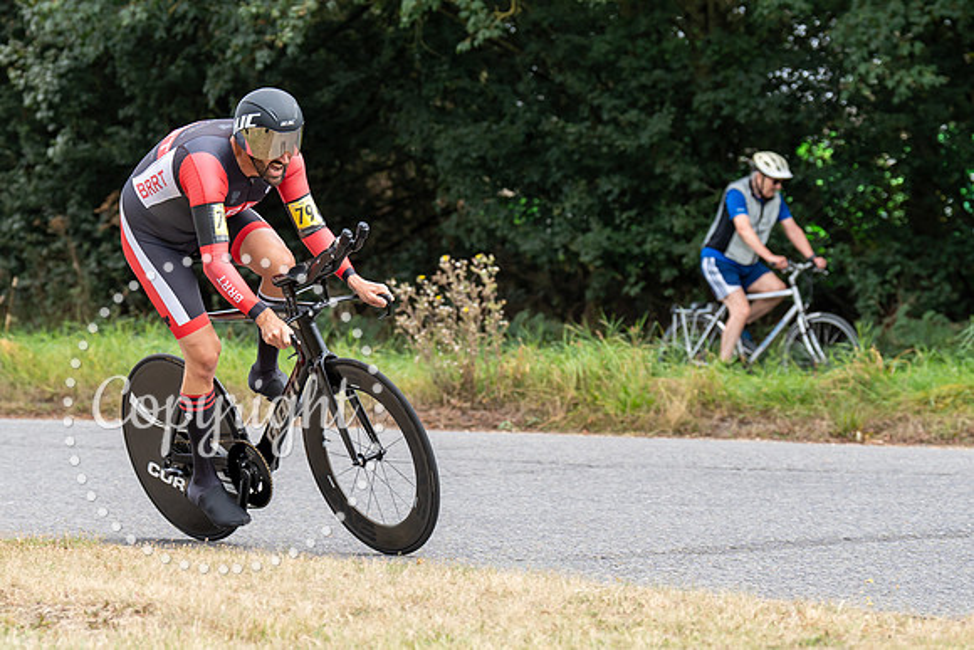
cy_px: 241
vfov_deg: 8.7
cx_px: 302
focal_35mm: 157
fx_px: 4260
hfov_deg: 13.0
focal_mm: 102
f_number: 4
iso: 400
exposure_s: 1/1000
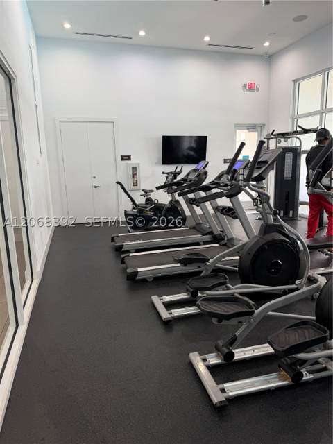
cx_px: 166
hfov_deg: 56.8
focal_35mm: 24
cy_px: 222
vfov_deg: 71.6
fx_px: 308
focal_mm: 6.76
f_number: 1.78
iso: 125
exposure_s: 1/60
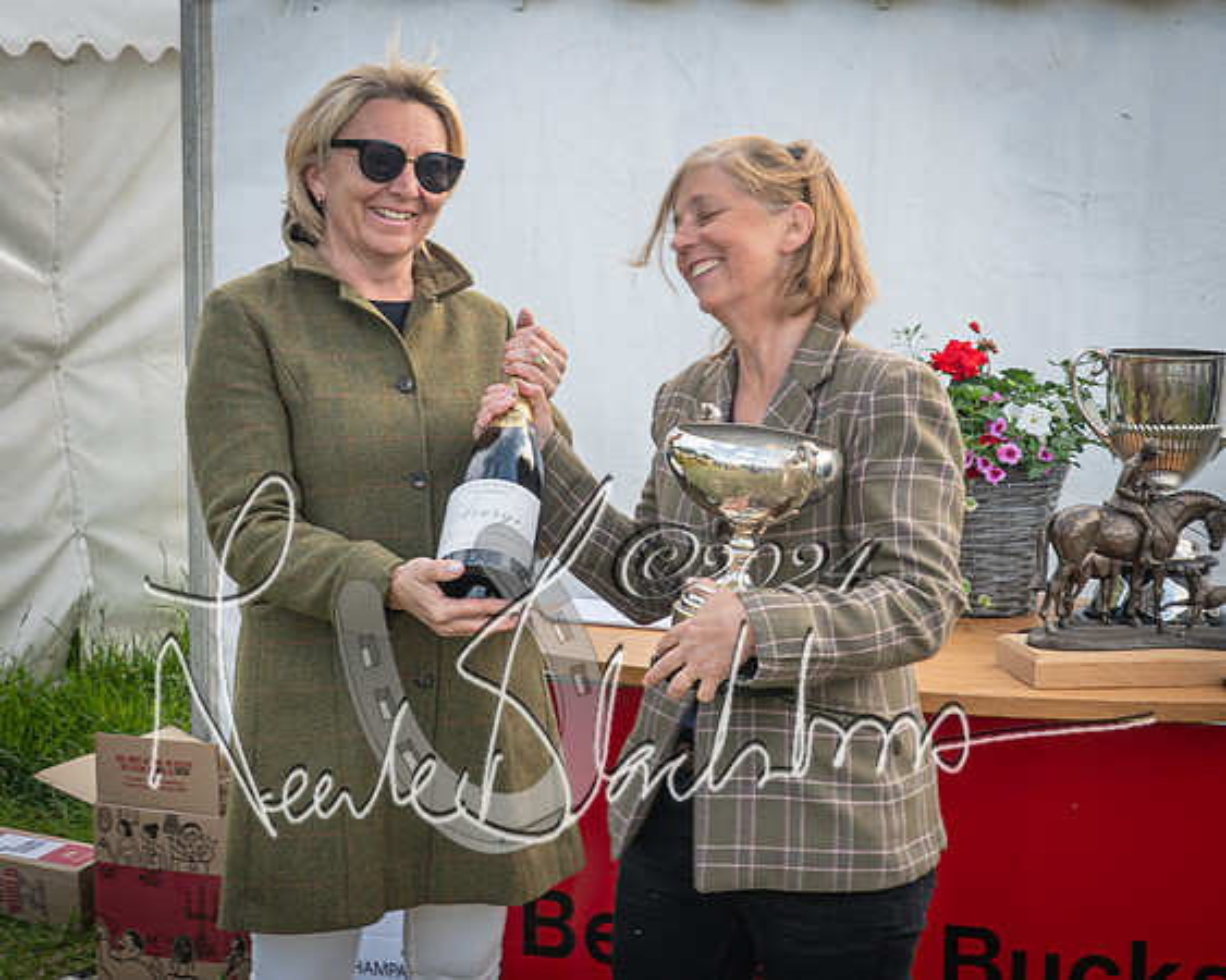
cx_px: 736
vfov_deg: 23.8
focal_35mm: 64
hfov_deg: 29.4
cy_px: 490
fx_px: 2328
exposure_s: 1/40
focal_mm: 38
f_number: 9
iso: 200
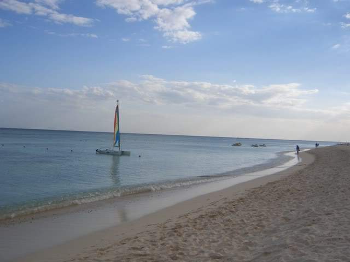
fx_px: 394
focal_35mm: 39
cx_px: 175
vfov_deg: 36.8
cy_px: 131
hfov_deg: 47.9
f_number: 4.8
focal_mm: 8
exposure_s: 1/800
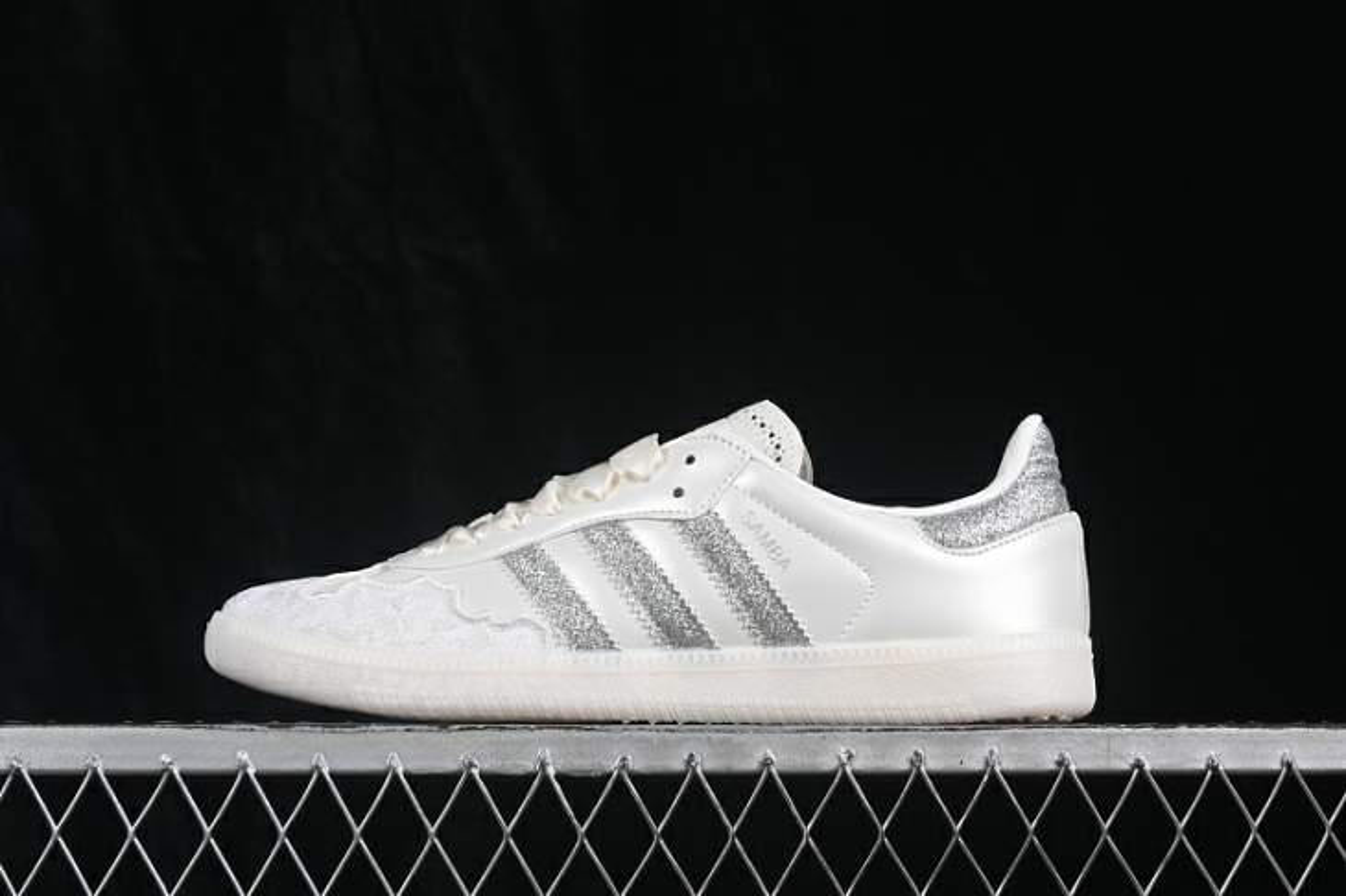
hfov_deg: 27.0
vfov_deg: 18.2
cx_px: 673
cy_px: 448
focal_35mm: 75
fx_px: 2803
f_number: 8
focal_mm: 50
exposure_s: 1/80
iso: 160
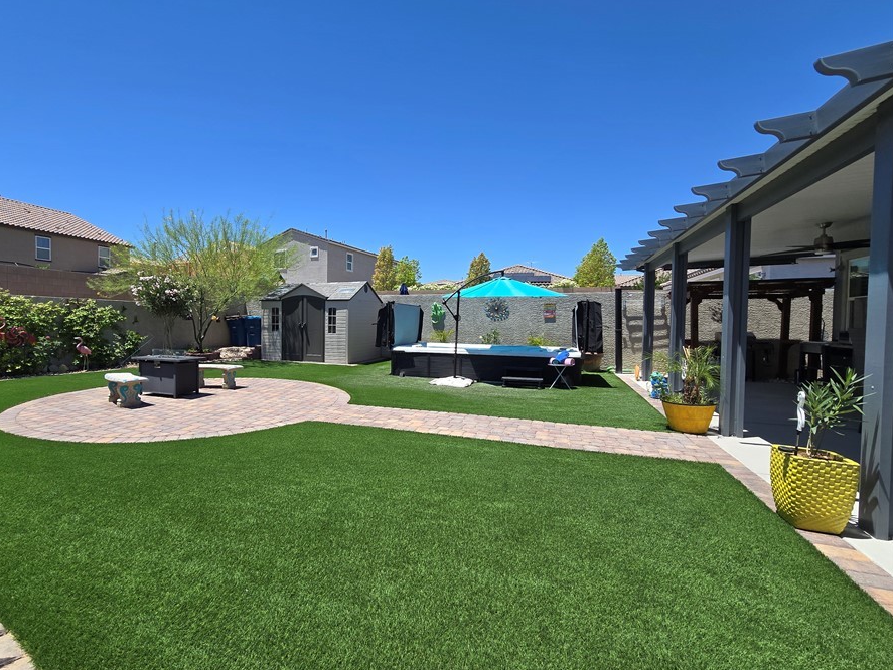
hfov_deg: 97.5
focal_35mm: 15
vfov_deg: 81.8
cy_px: 336
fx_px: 387
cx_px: 382
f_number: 2.2
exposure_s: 1/2071
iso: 50
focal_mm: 2.2
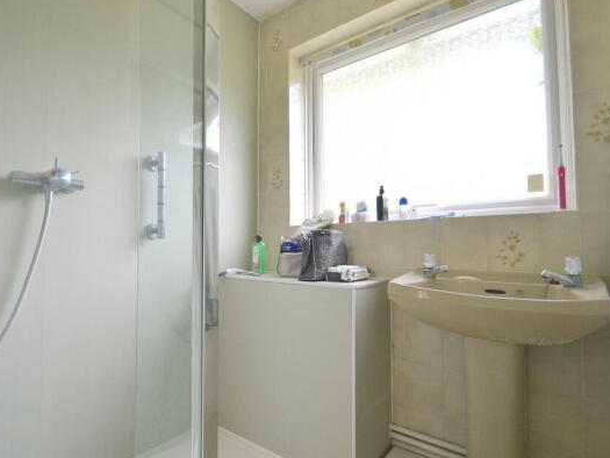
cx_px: 254
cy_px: 230
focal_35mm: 18
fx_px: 317
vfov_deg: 71.6
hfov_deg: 87.0
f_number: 3.5
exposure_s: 1/60
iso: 500
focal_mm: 10
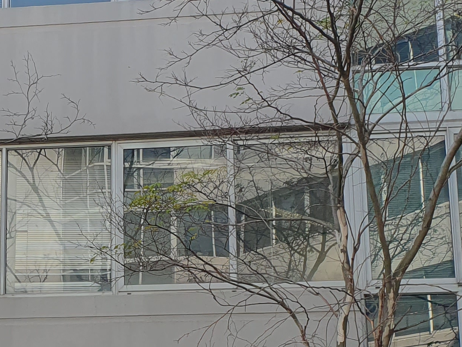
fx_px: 1135
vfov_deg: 17.1
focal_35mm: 85
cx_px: 40
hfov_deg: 22.4
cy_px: 320
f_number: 2.4
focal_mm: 4.32
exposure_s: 1/459
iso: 50
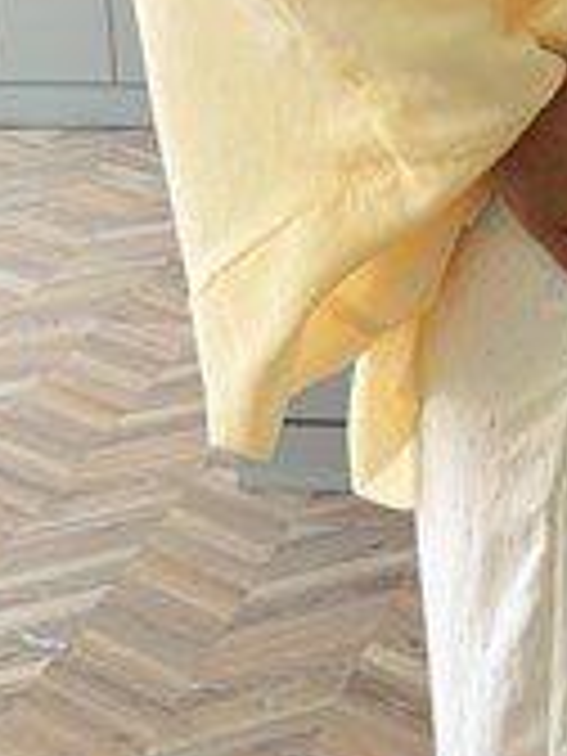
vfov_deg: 16.4
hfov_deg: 12.3
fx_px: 2577
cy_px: 745
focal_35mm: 118
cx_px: 644
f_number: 1.78
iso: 100
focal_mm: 6.76
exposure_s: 1/121
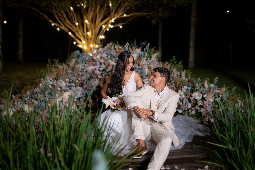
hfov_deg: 54.3
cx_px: 127
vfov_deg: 37.7
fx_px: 249
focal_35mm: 35
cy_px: 85
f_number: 1.4
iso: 3200
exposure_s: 1/640
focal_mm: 35
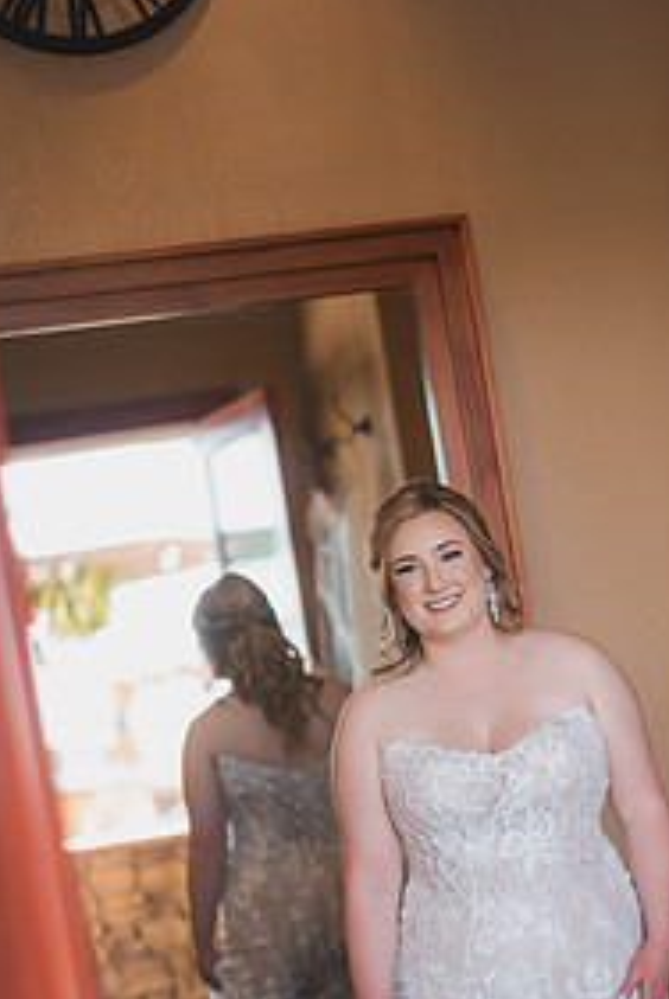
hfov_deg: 17.0
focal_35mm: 80
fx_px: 2224
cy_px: 725
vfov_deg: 25.1
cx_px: 516
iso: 1250
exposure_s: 1/2000
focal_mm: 50
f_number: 1.4
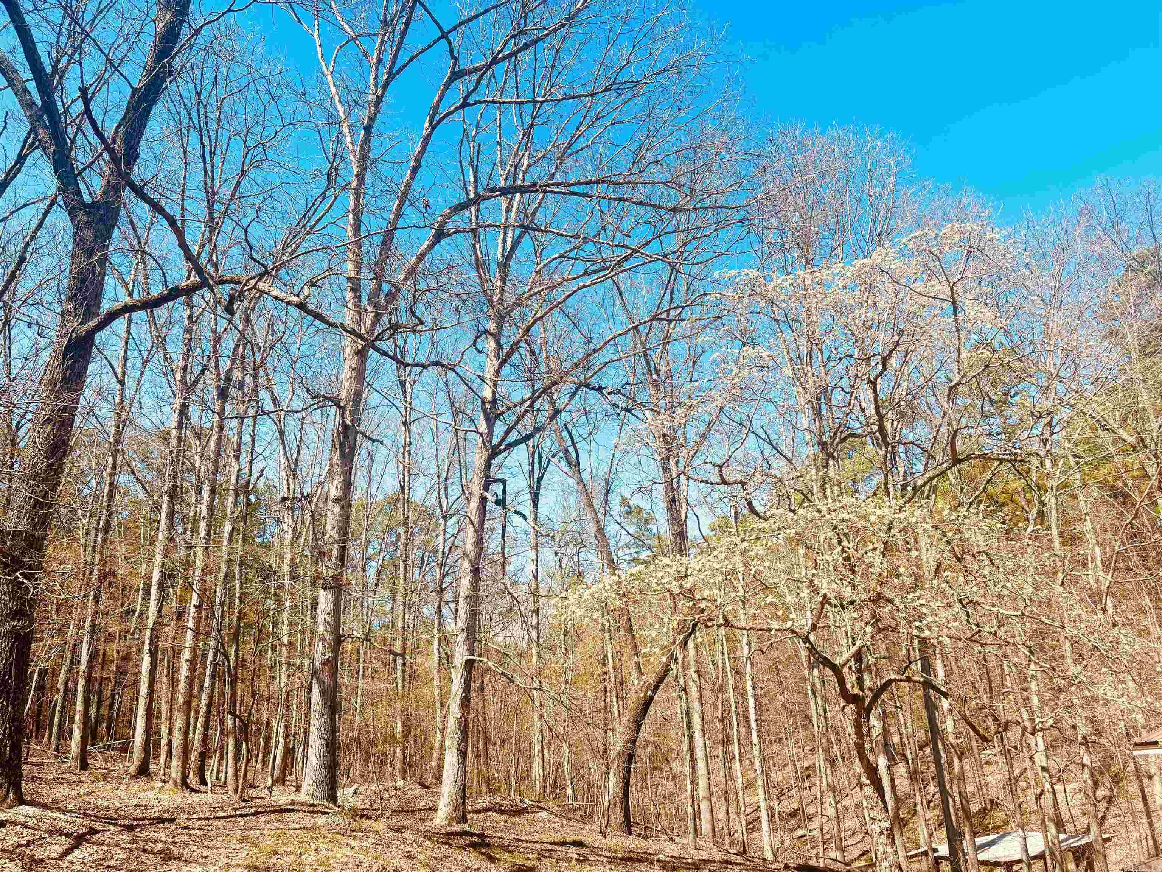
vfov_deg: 53.1
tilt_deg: +21.2
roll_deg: +3.6
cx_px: 581
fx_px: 873
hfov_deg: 67.3
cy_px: 436
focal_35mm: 26
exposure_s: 1/1984
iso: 50
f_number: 1.6
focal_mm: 5.96
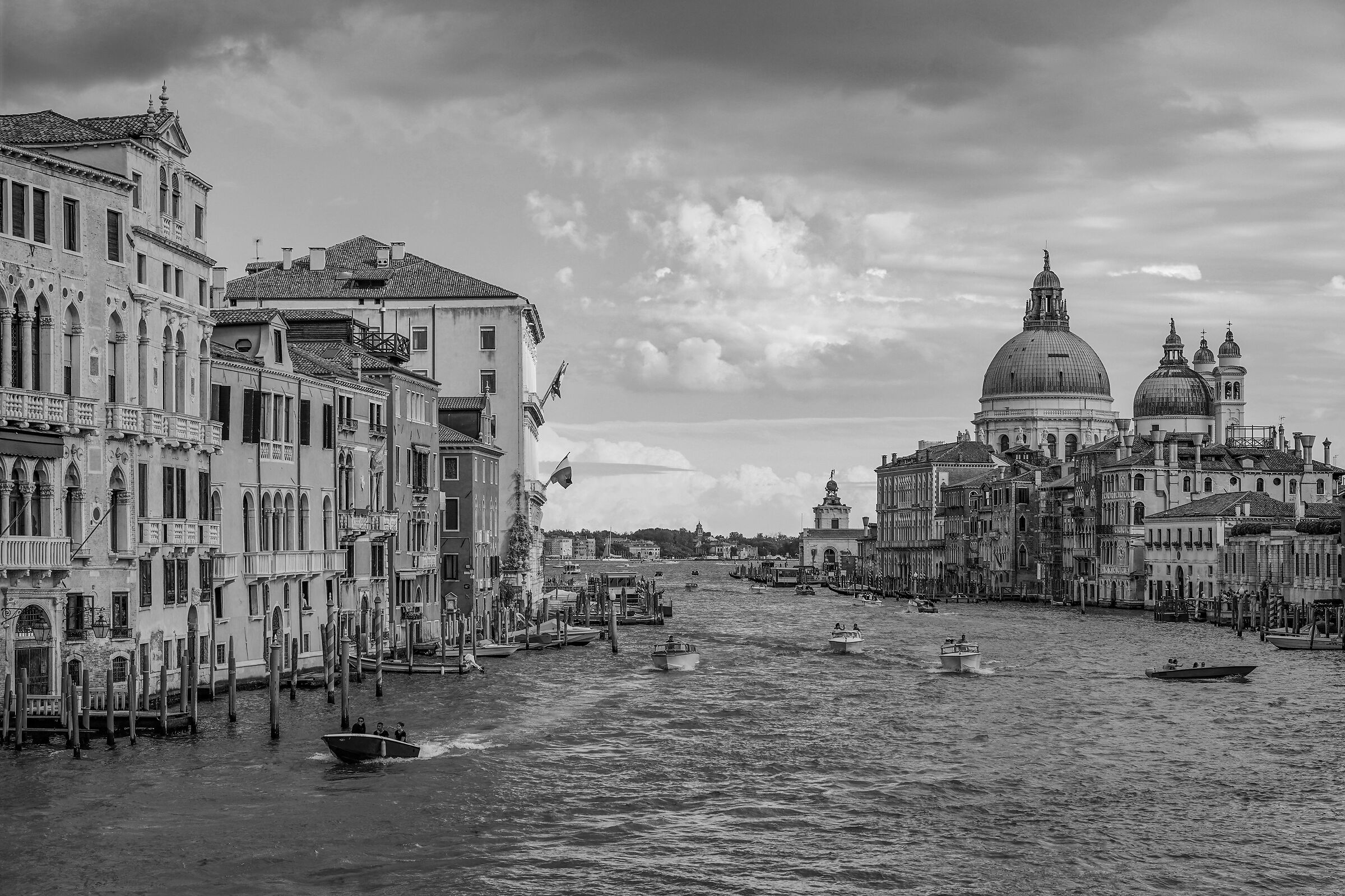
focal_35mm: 59
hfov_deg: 33.9
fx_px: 2208
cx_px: 672
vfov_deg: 23.0
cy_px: 448
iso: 100
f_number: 8
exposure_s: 1/200
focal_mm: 39.4
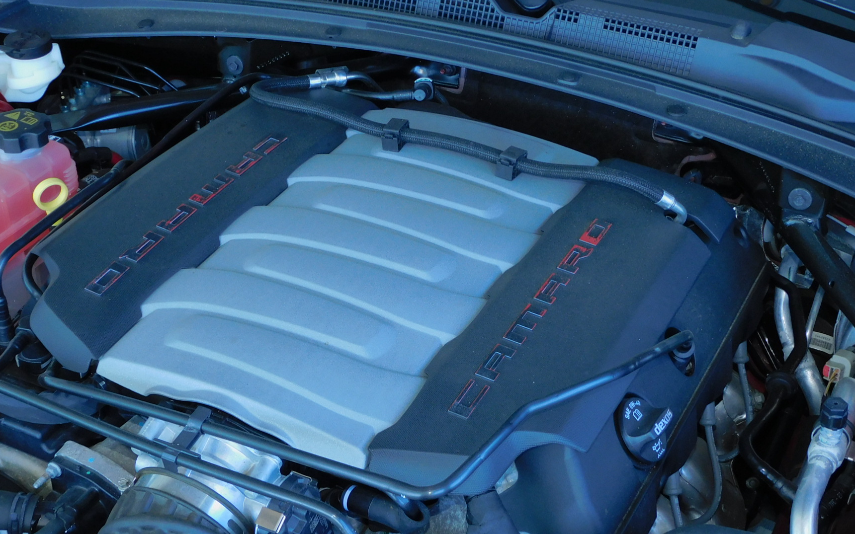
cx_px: 386
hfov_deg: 36.2
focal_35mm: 56
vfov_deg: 23.1
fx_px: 1305
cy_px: 333
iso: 125
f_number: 3.8
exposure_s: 1/30
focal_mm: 7.2
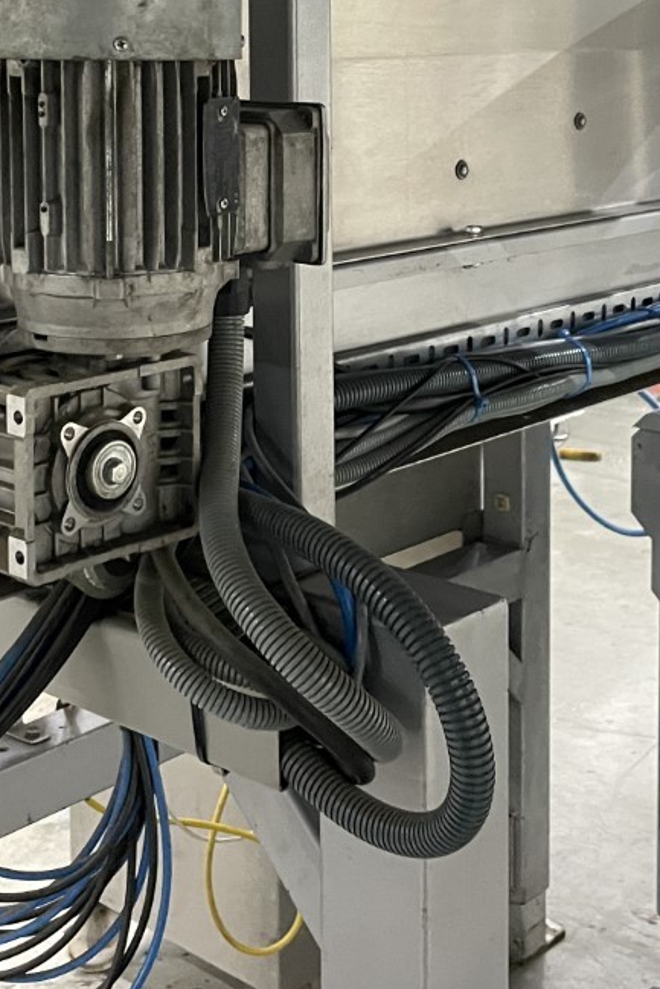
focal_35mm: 60
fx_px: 1649
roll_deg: +0.5
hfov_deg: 22.6
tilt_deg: -5.0
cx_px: 290
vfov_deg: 32.4
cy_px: 192
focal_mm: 4.2
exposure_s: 1/37
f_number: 1.6
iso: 640
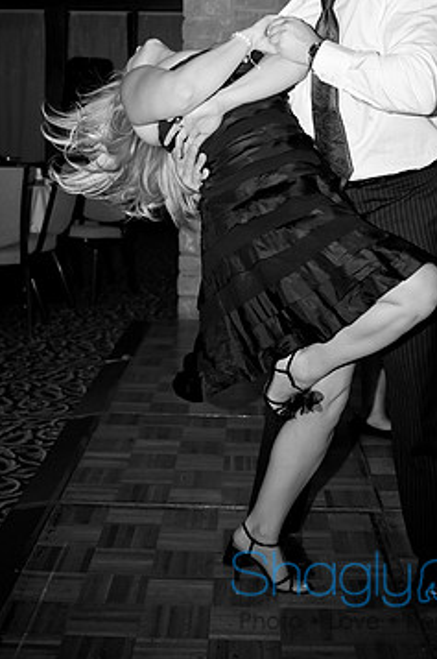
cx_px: 246
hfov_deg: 25.4
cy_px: 251
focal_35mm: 53
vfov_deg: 37.4
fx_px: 968
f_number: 3.2
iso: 400
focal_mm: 28
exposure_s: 1/200
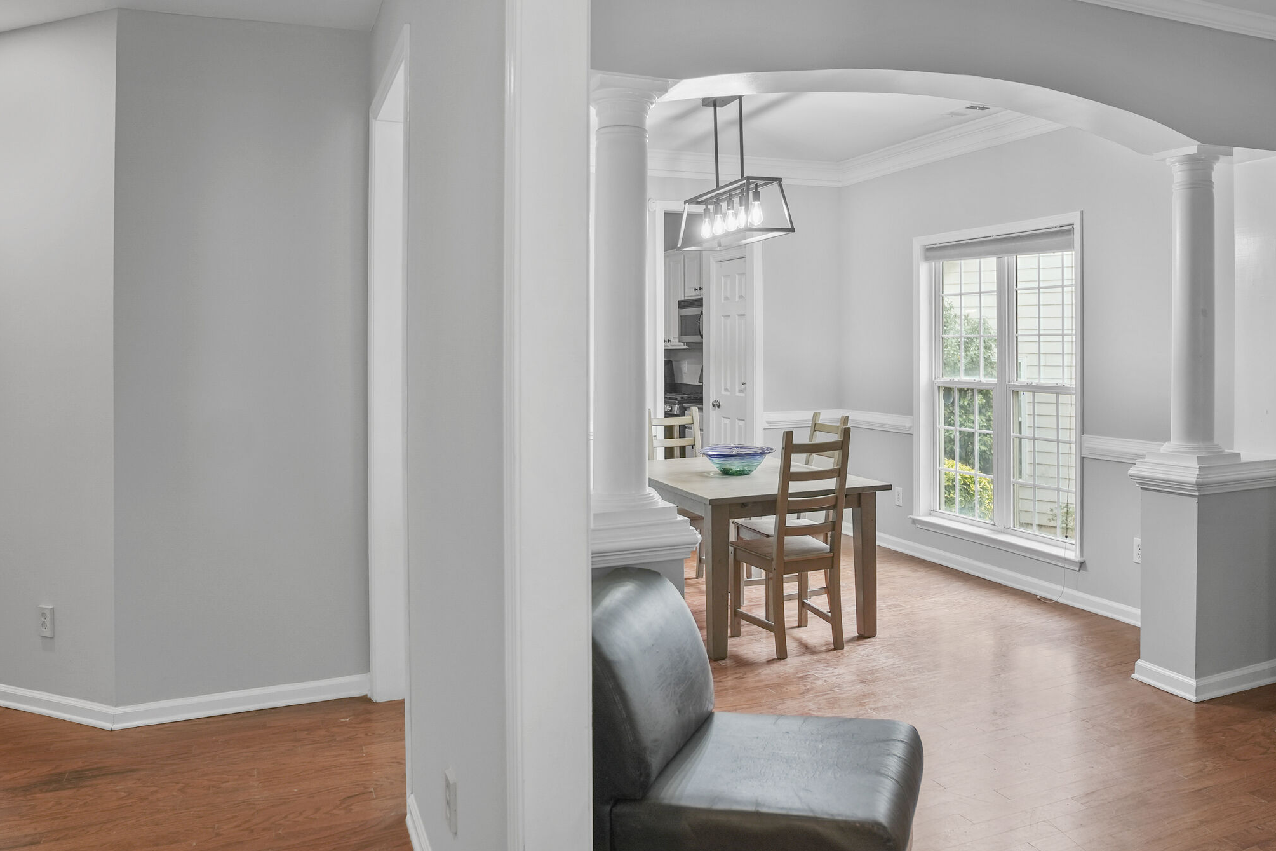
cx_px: 680
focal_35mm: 26
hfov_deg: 69.3
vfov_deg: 49.5
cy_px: 442
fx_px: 921
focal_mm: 17
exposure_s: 1/125
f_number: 3.2
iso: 200
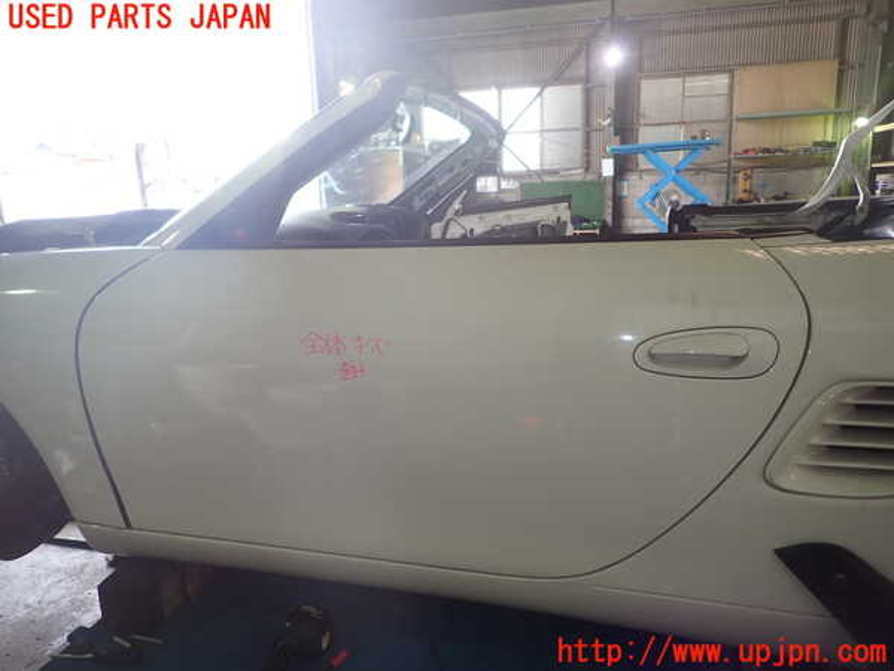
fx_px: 646
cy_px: 336
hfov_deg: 69.4
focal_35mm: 25
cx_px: 447
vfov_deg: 54.9
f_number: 2
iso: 125
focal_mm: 4.5
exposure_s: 1/60
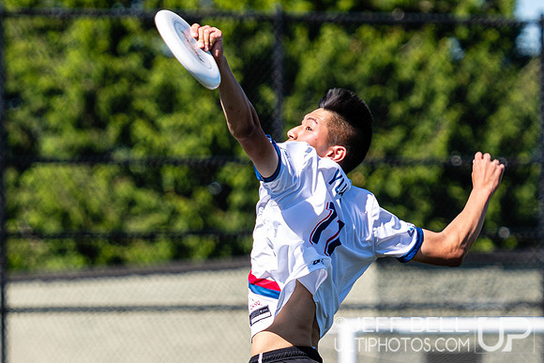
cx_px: 209
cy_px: 279
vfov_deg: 3.1
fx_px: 6743
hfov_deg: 4.6
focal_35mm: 446
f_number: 3.2
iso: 100
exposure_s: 1/1250
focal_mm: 160
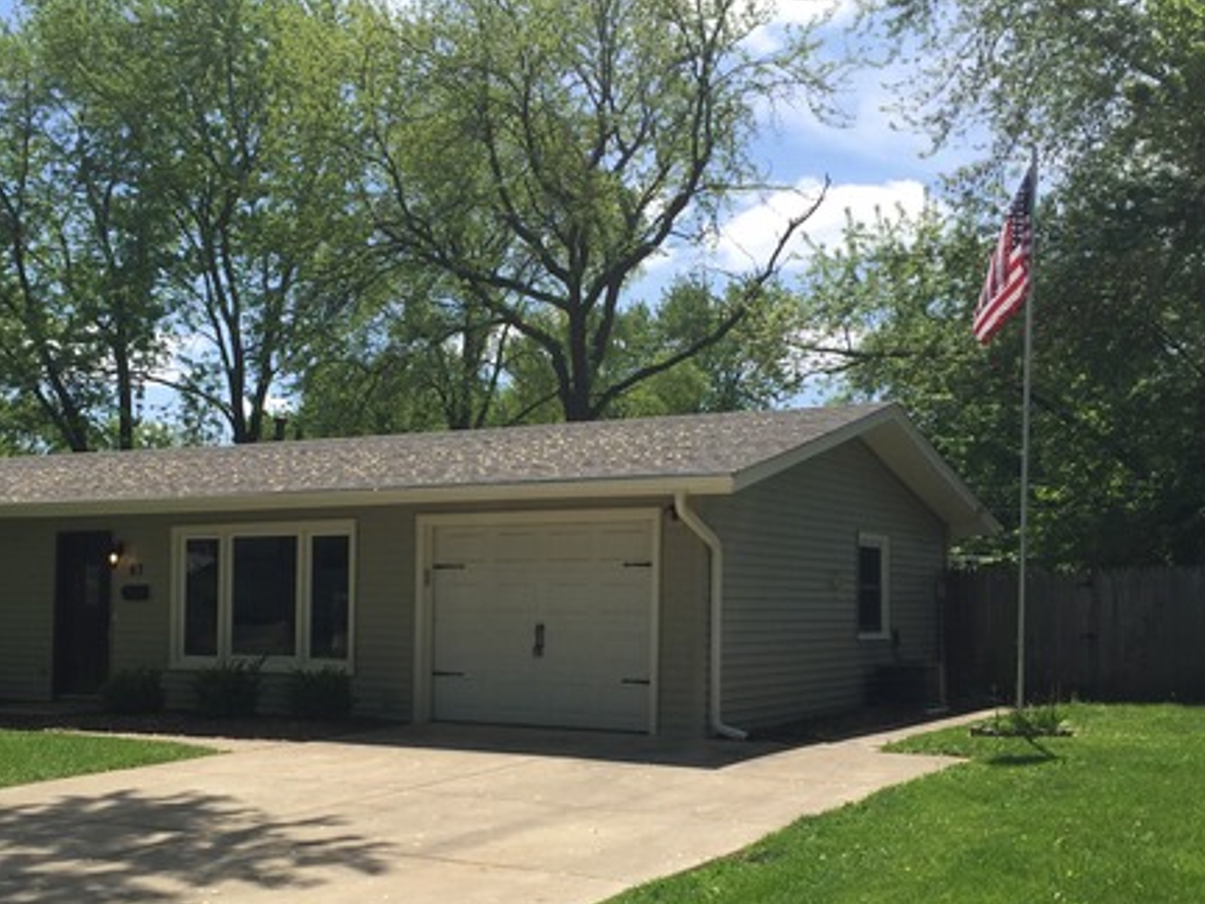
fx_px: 1497
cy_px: 603
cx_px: 477
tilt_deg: +0.6
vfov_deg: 33.3
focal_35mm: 43
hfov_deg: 43.6
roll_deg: +0.1
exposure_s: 1/2198
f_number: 2.2
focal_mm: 4.15
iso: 32
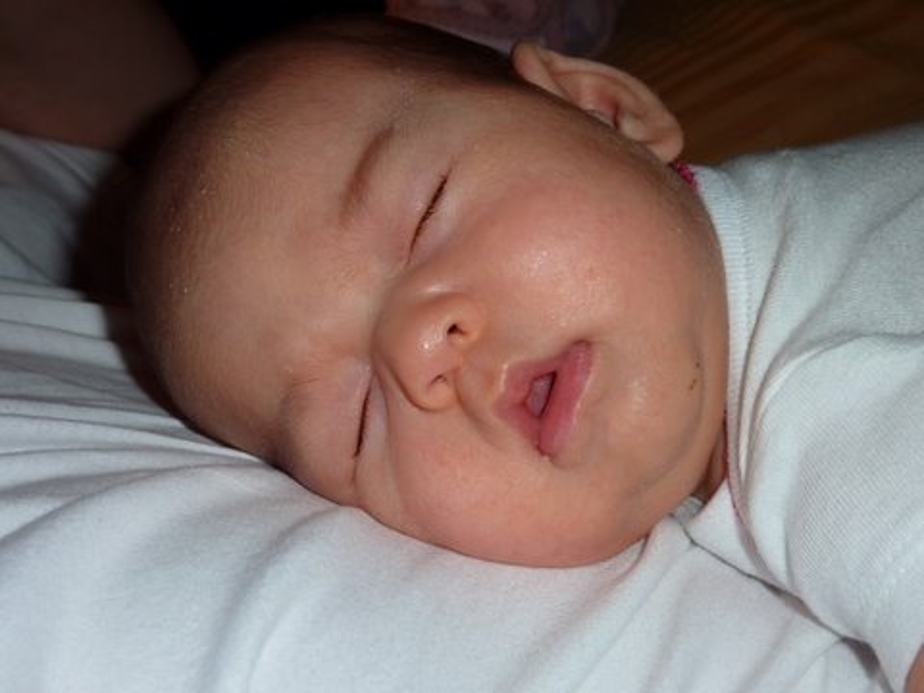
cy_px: 346
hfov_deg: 34.9
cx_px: 462
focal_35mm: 55
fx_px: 1468
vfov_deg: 26.6
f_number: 3.9
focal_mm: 9.1
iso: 100
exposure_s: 1/30
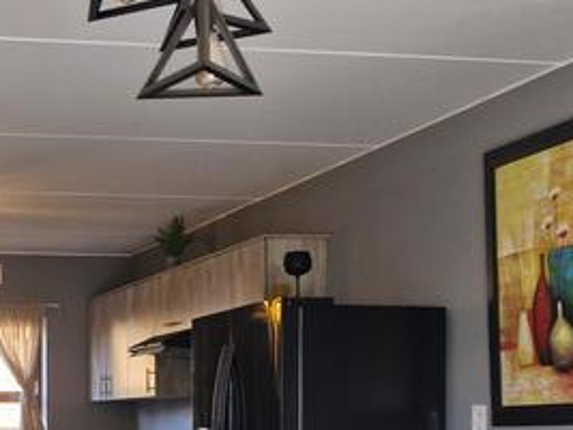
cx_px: -79
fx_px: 1142
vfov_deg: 20.8
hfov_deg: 25.8
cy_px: 404
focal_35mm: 69
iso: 125
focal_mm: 5.54
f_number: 1.8
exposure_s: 1/100
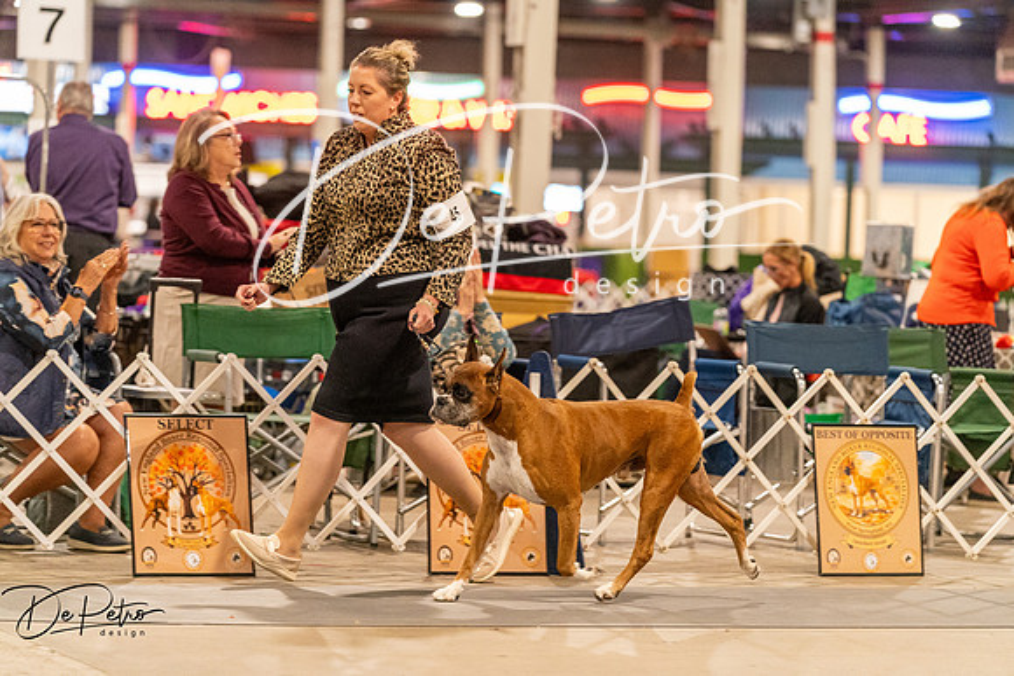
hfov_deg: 14.3
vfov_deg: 9.6
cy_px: 338
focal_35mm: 143
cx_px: 507
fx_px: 4029
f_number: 3.5
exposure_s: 1/250
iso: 6400
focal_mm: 143
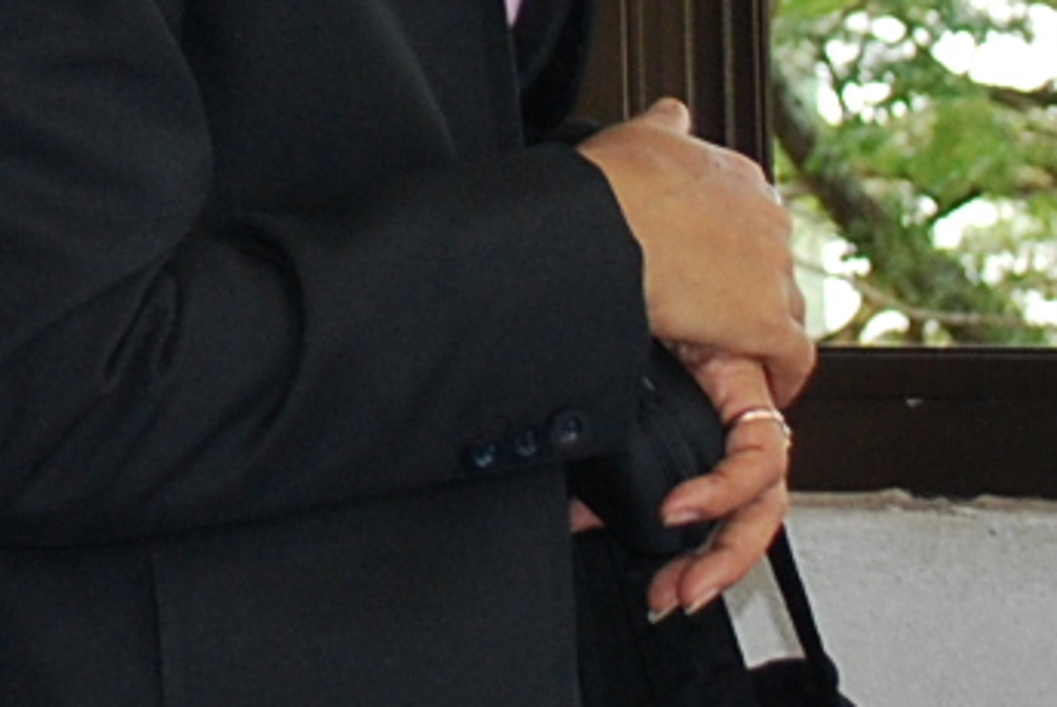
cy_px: -692
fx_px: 7934
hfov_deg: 7.4
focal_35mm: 270
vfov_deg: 5.0
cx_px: -685
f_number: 4.8
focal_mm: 32
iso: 400
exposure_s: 1/50
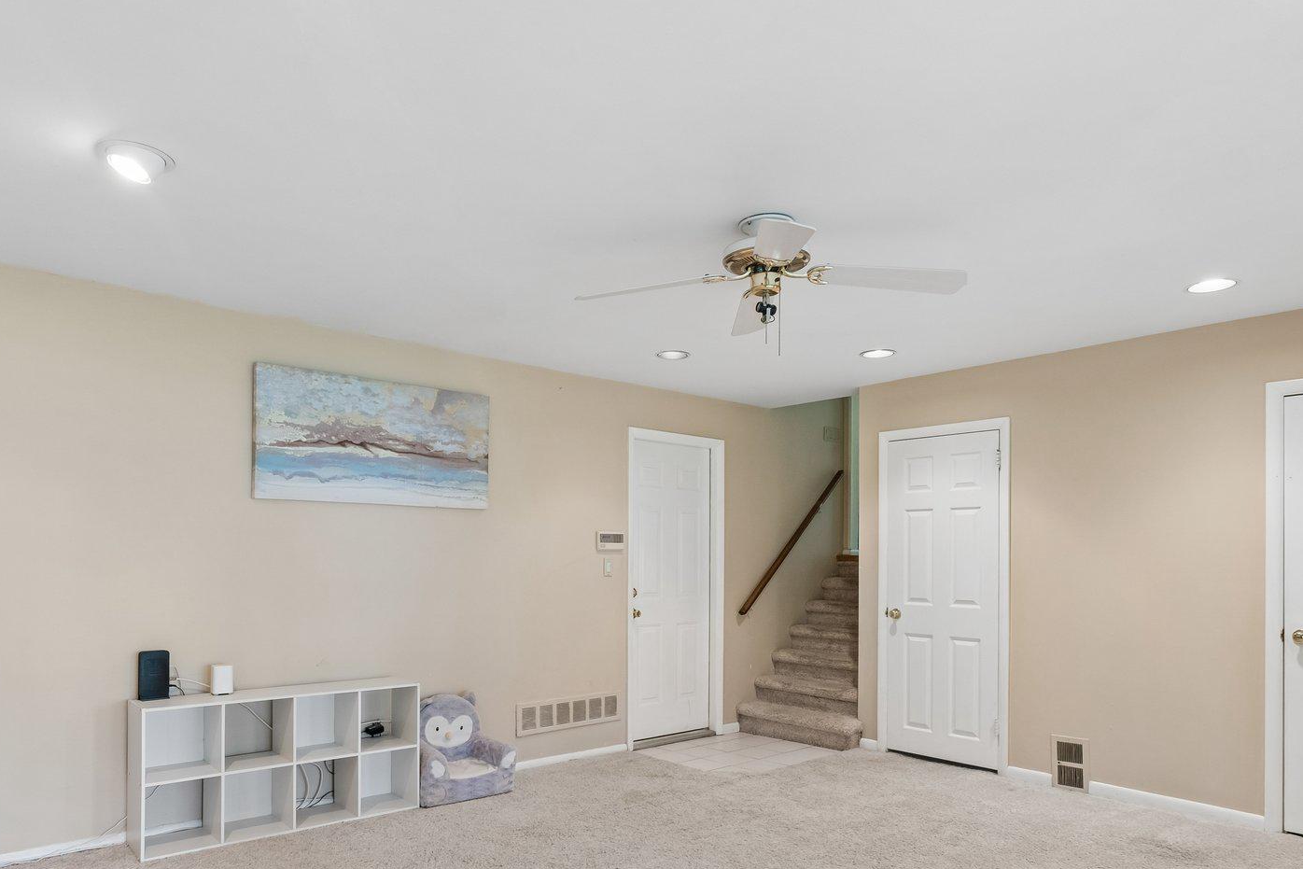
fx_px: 796
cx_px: 628
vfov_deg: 56.4
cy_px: 553
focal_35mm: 22
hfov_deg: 78.5
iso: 250
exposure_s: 1/3.33
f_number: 8
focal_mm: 10
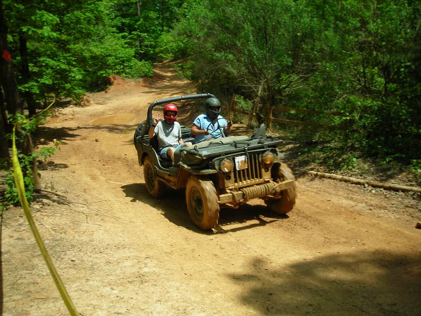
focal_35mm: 38
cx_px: 210
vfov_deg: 37.7
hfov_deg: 49.0
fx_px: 462
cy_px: 158
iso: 50
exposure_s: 1/117
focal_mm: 6.3
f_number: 6.4
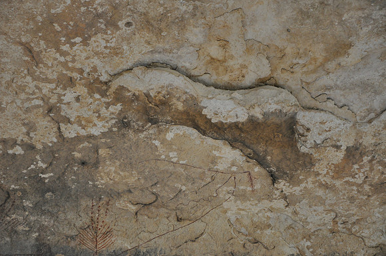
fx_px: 996
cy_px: 128
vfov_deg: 14.7
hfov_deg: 21.9
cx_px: 193
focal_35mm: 93
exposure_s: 1/60
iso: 800
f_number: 5.3
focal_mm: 62
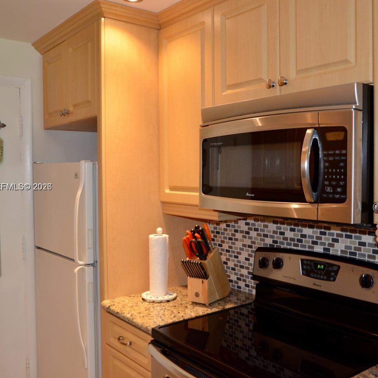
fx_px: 432
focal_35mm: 35
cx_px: 228
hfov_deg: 46.9
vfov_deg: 47.2
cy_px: 188
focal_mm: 18
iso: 800
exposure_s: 1/60
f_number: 3.8
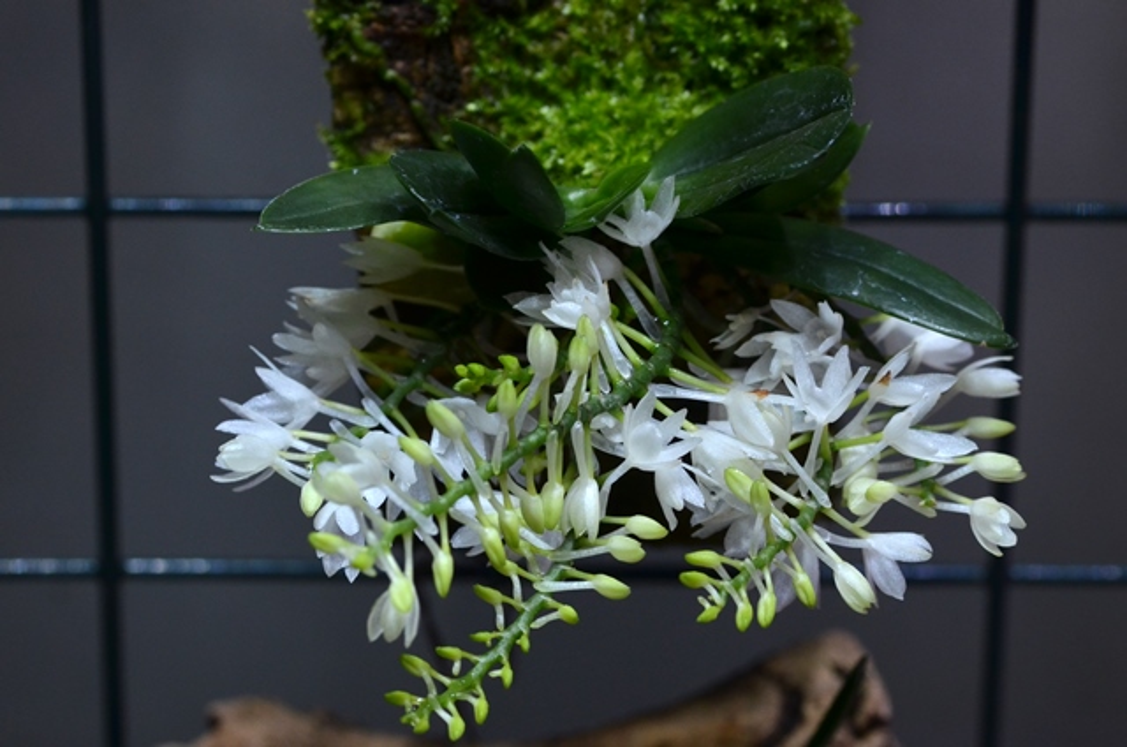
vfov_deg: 10.1
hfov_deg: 15.2
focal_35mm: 135
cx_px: 564
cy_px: 374
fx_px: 4218
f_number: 10
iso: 500
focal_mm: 90
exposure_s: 1/100
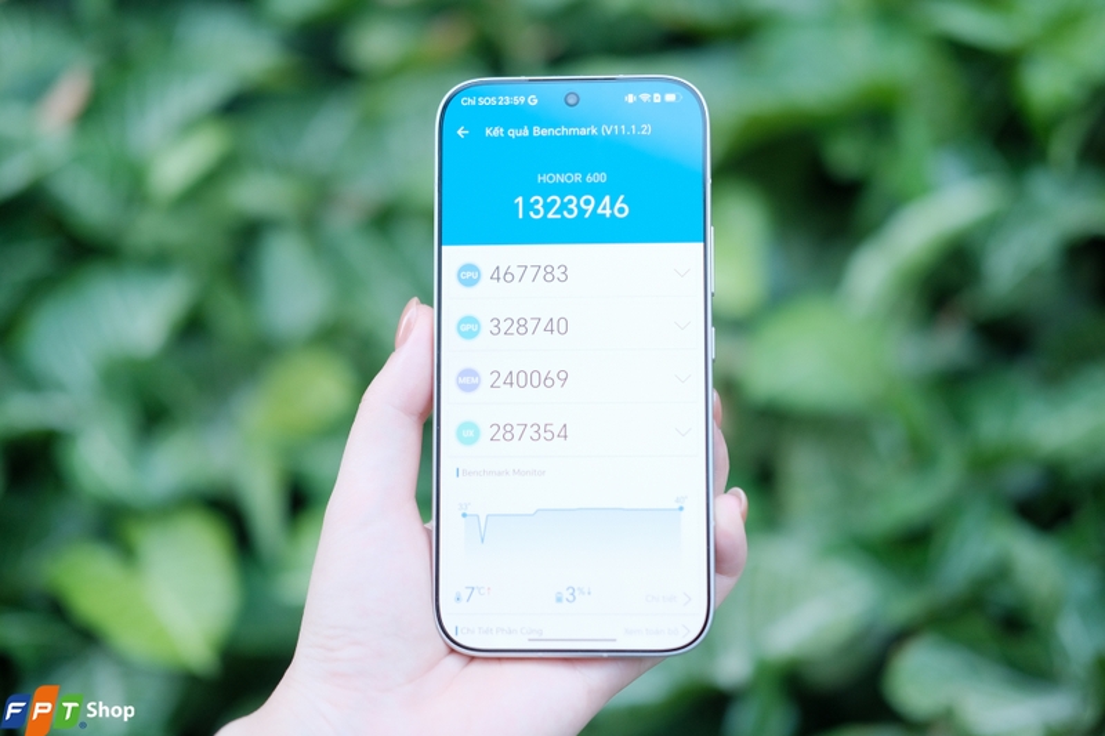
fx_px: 1626
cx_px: 552
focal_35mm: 53
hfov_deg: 37.5
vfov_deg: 25.5
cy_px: 368
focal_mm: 35
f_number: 2
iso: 640
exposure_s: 1/500
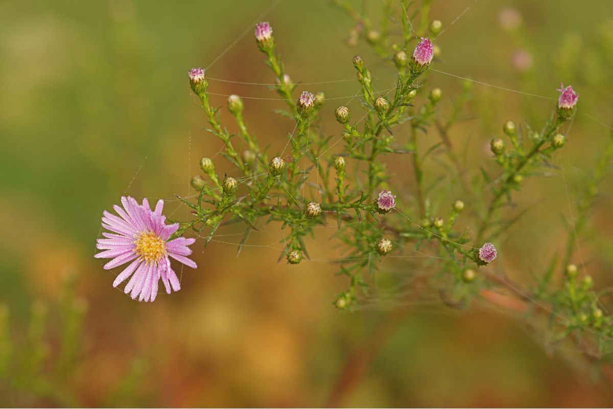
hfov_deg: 13.7
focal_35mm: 150
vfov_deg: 9.1
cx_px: 306
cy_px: 204
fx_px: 2554
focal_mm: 100
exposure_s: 1/160
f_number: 4
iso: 200
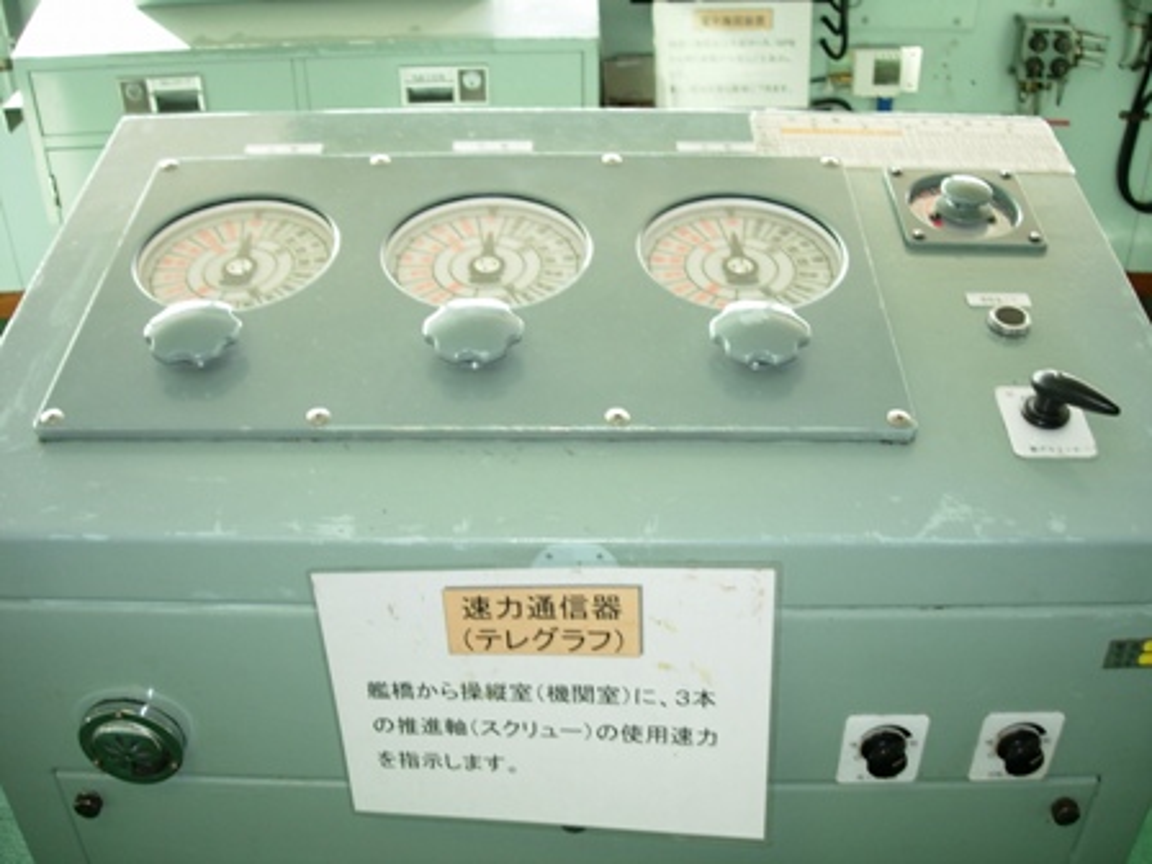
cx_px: 576
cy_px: 432
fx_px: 1265
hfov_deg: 49.0
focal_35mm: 38
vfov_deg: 37.7
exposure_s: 1/32.9
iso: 79
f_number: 2.8
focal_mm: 7.8
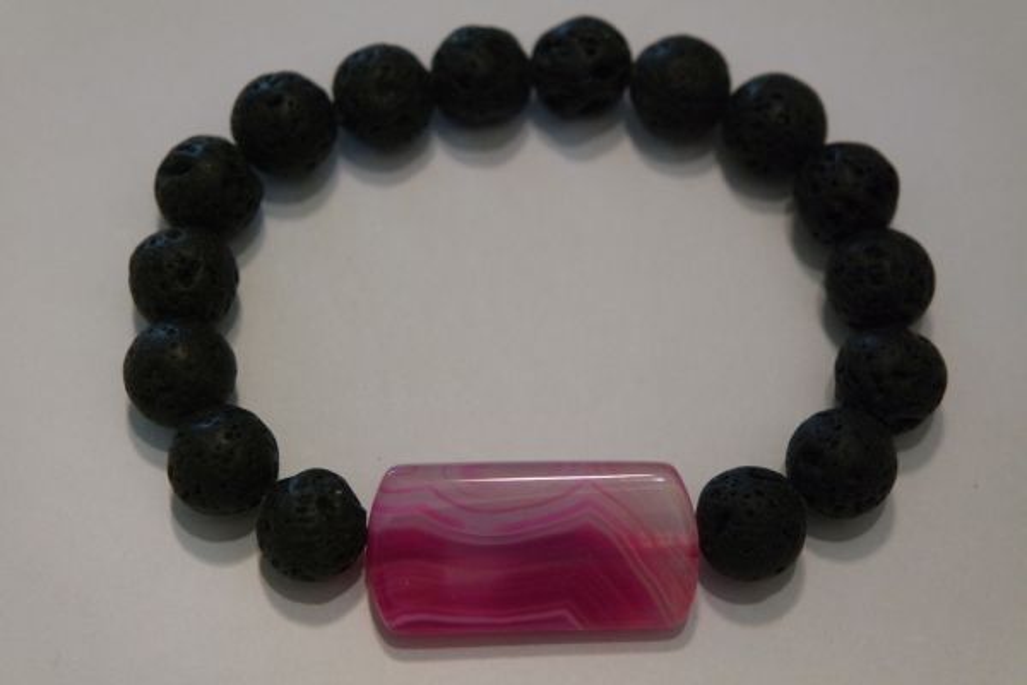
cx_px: 514
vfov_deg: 18.7
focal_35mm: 73
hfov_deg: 27.7
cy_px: 342
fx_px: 2082
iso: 3200
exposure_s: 1/60
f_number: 5.6
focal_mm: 48
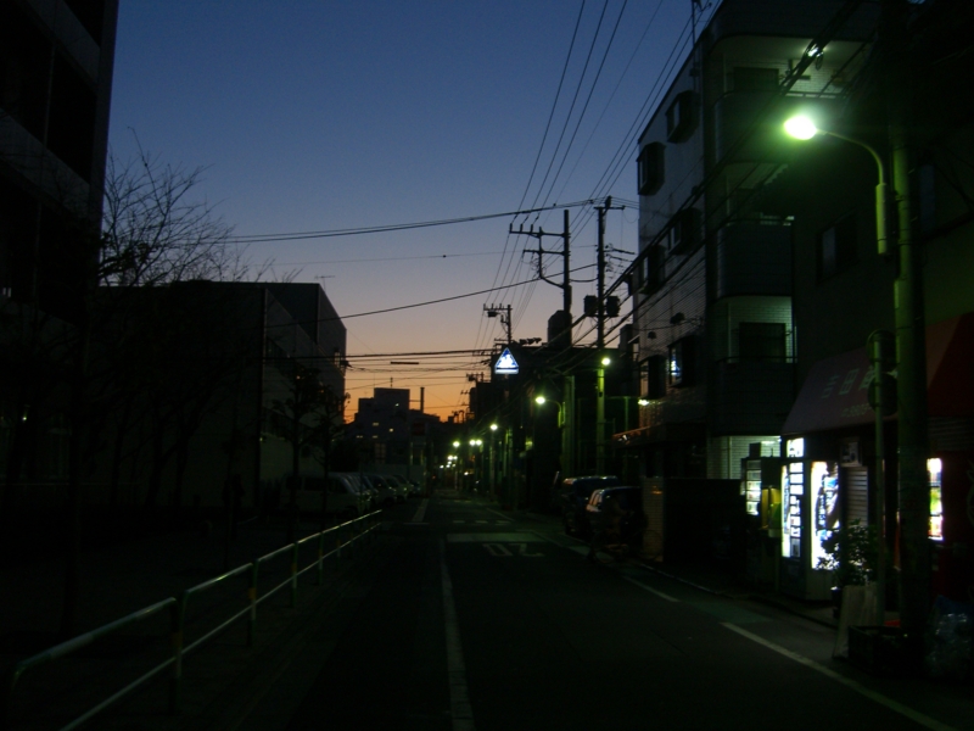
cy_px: 366
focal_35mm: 38
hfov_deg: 49.0
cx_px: 487
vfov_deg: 37.7
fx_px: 1069
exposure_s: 1/8
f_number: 2.8
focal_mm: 7.9
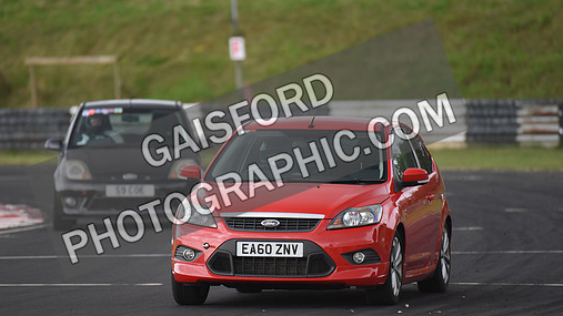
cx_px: 248
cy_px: 149
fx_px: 7150
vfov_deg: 2.5
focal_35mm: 479
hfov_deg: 4.5
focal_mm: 400
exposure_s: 1/1000
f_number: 4
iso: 2000
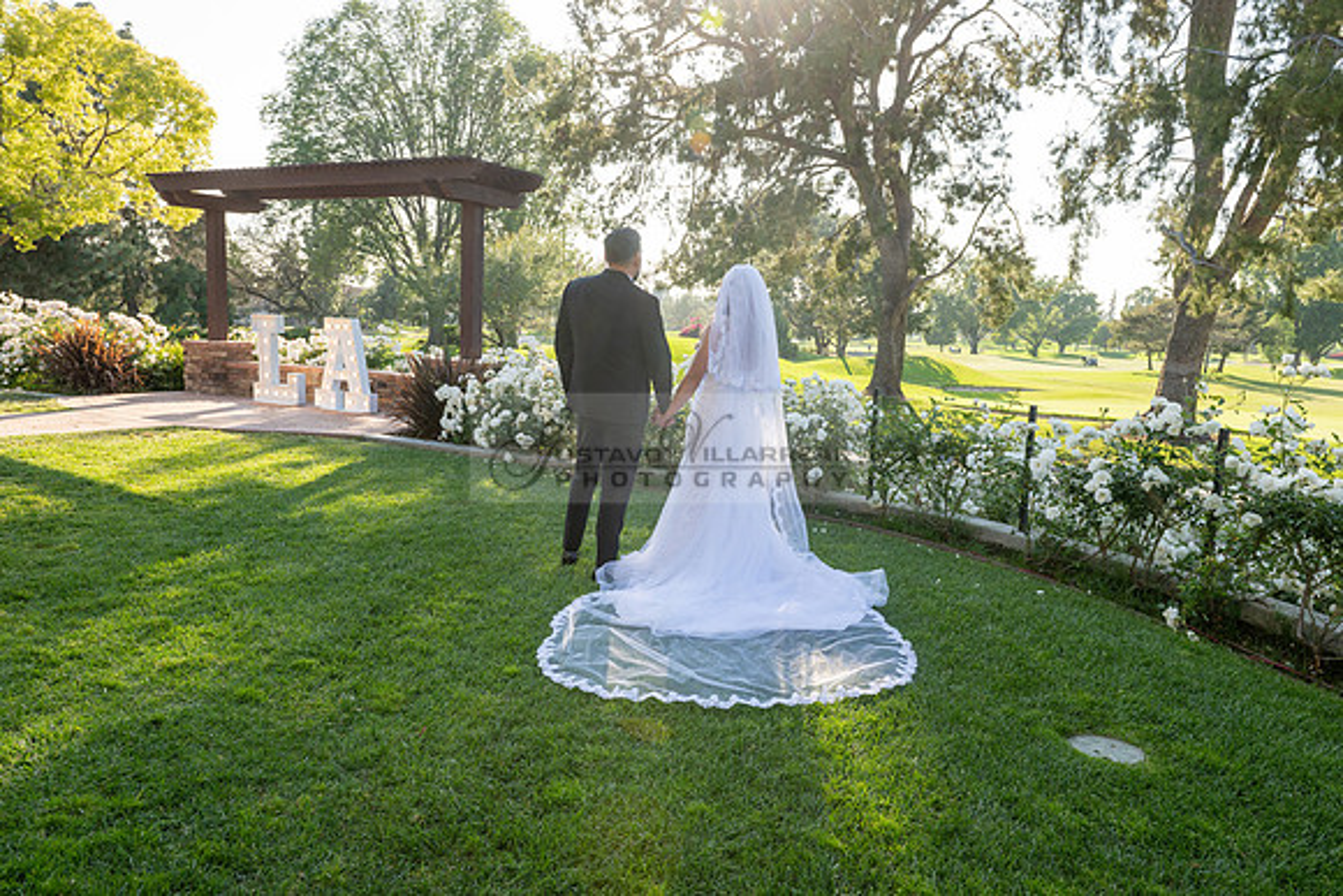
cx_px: 672
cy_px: 448
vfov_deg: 53.2
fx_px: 896
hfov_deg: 73.7
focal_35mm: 24
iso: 200
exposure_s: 1/160
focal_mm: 24
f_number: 8
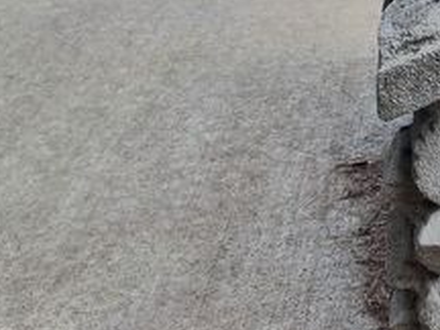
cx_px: 642
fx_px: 1080
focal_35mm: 85
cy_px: -10
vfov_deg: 16.9
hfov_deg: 20.1
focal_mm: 5.56
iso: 100
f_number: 1.8
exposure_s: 1/483
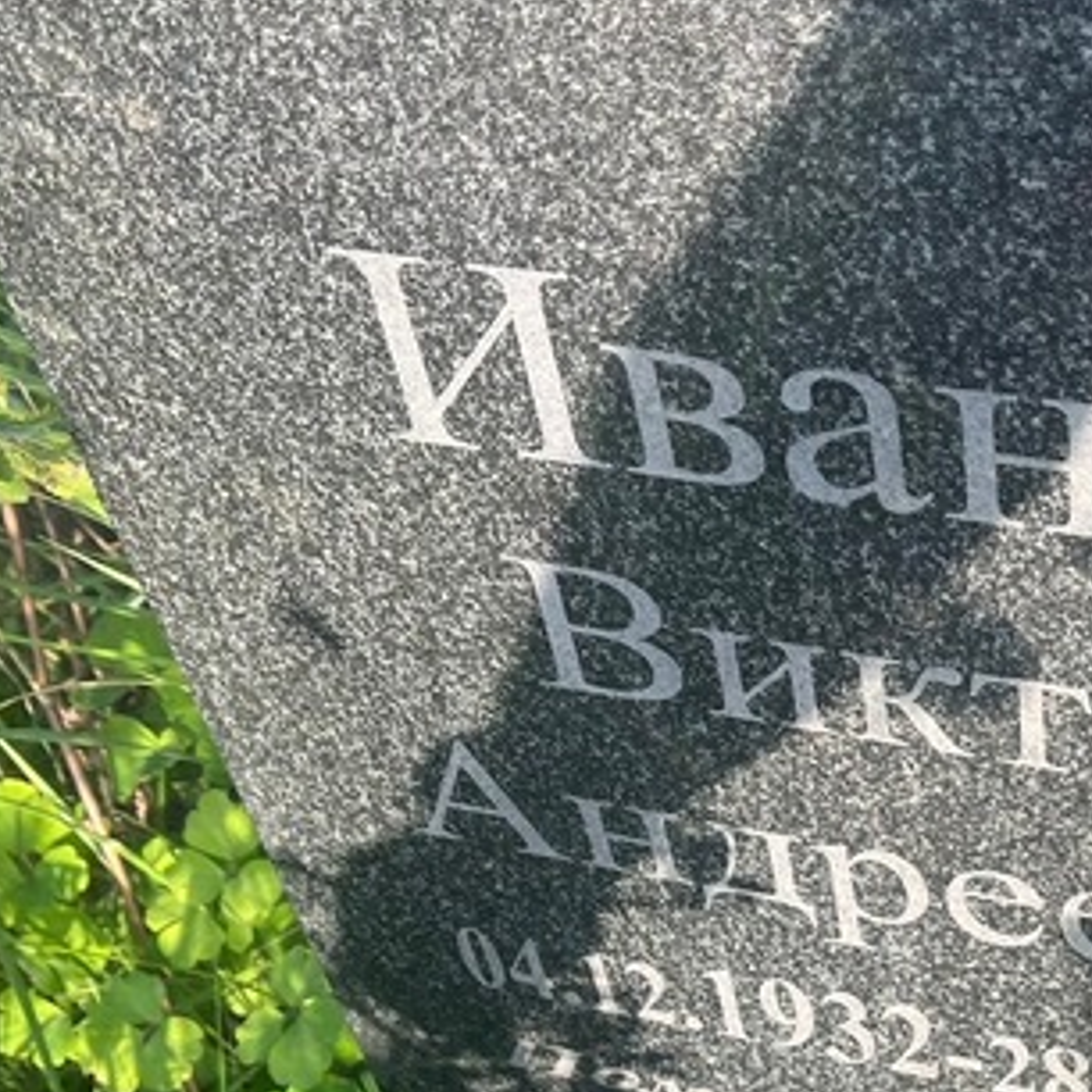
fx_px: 2141
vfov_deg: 27.6
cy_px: 971
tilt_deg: -53.1
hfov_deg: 28.0
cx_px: 881
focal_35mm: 60
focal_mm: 5.7
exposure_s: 1/401
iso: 50
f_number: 1.5
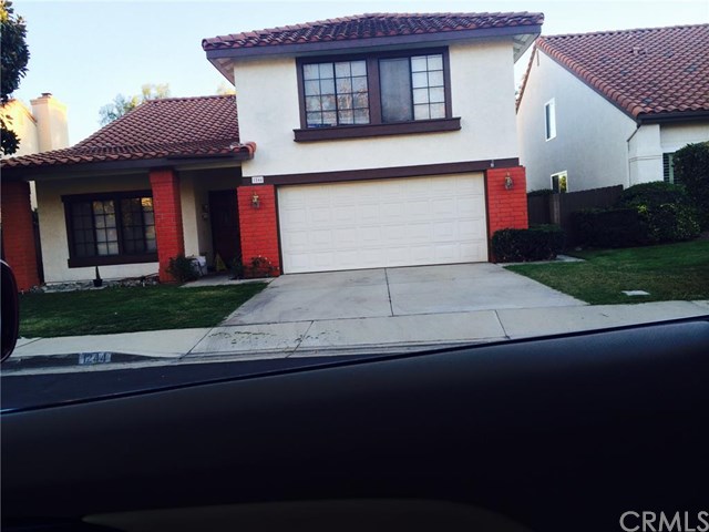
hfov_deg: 60.0
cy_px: 266
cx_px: 354
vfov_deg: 46.8
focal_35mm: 30
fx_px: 614
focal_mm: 4.12
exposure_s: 1/120
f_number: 2.2
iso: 40
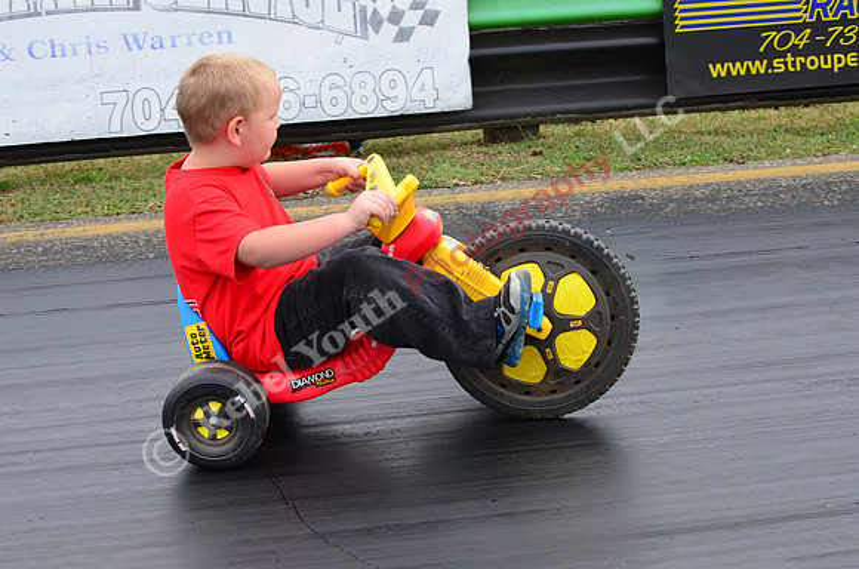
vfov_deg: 16.5
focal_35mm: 82
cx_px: 430
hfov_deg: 24.7
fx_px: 1964
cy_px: 284
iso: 1000
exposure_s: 1/500
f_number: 11
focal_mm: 55
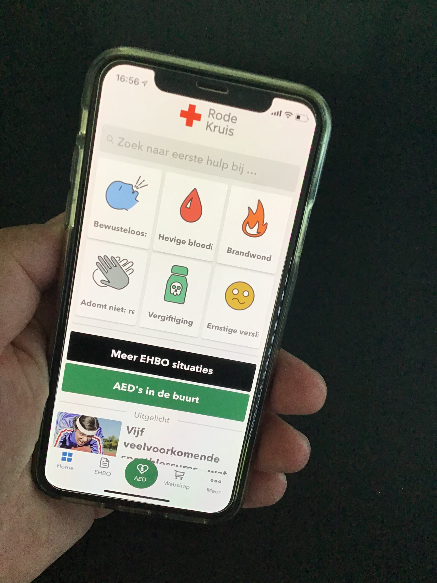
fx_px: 522
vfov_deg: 58.4
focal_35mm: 31
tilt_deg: -63.5
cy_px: 292
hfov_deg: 45.4
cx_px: 218
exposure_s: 1/33
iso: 64
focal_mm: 3.3
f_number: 2.4
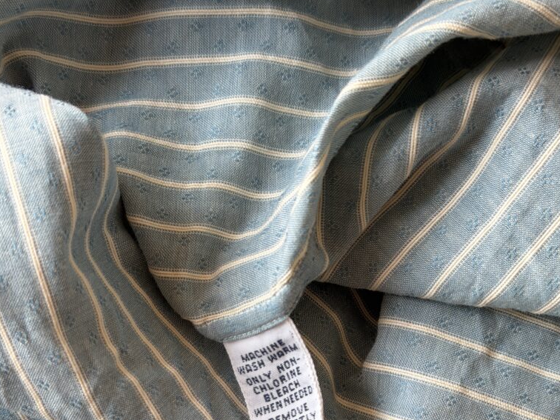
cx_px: 282
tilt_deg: -65.4
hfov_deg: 29.8
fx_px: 1052
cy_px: 320
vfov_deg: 22.4
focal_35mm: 65
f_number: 1.78
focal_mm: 6.76
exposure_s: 1/118
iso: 100
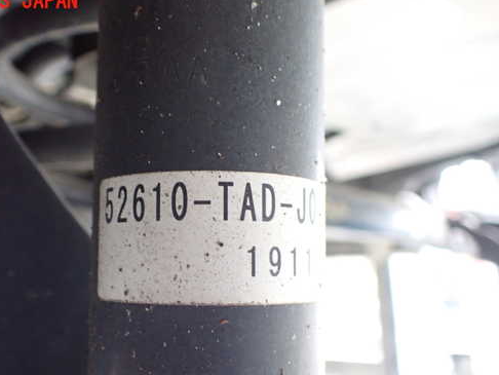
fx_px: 534
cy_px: 220
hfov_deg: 49.8
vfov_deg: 38.6
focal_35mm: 37
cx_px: 199
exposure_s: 1/30
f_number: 2.3
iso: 800
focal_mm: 5.4
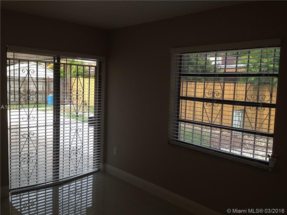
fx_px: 274
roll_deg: -2.9
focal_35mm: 33
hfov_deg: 55.4
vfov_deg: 42.9
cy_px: 108
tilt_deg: -5.5
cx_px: 144
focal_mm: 4.12
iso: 50
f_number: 2.4
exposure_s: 1/315
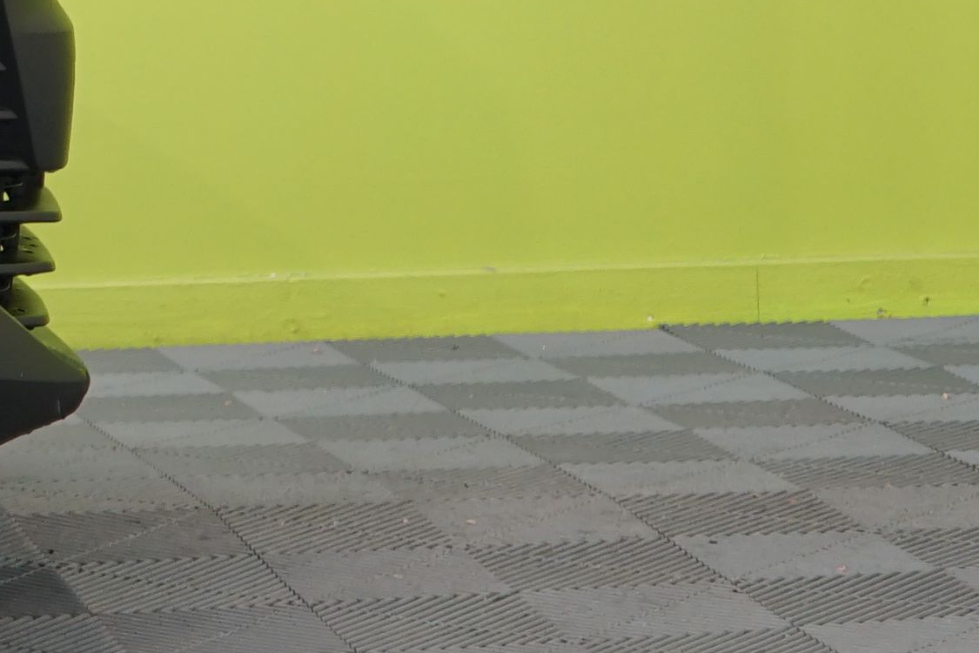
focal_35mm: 224
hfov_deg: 8.4
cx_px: -1434
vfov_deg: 6.1
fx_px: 6091
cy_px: -360
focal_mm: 42
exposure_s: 1/30
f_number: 4.5
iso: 400
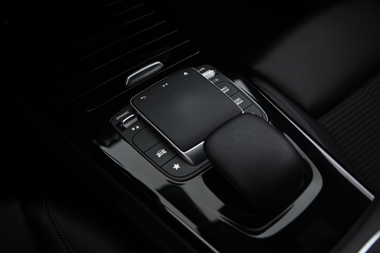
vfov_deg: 37.8
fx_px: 369
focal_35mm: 35
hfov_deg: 54.5
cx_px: 190
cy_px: 126
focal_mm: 35
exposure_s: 1/15
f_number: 4
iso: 2000
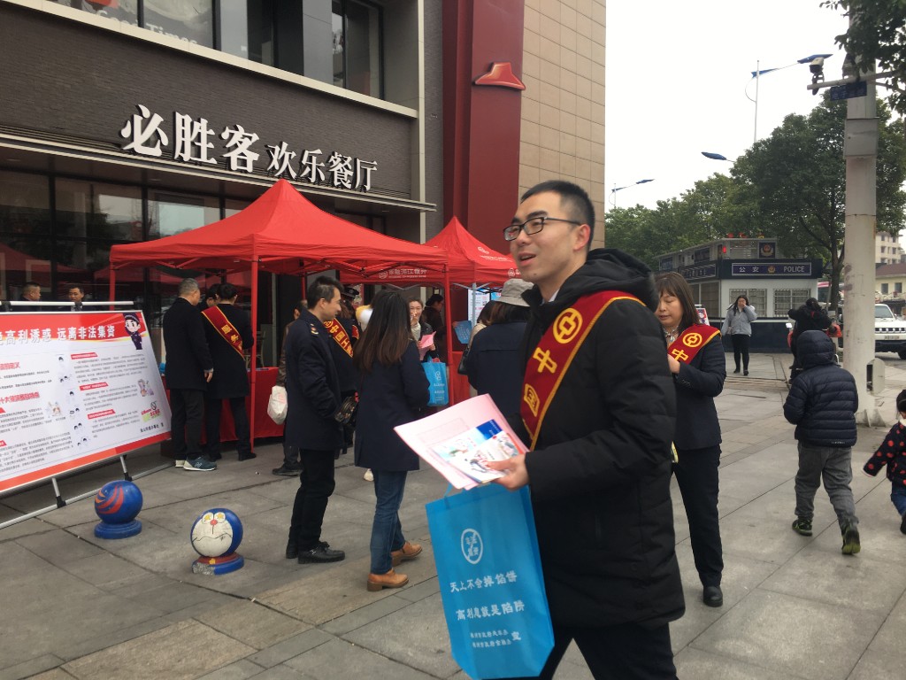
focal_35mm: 29
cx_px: 453
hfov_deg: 61.7
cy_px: 340
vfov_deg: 48.2
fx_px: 759
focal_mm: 4.15
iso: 25
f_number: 2.2
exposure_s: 1/108
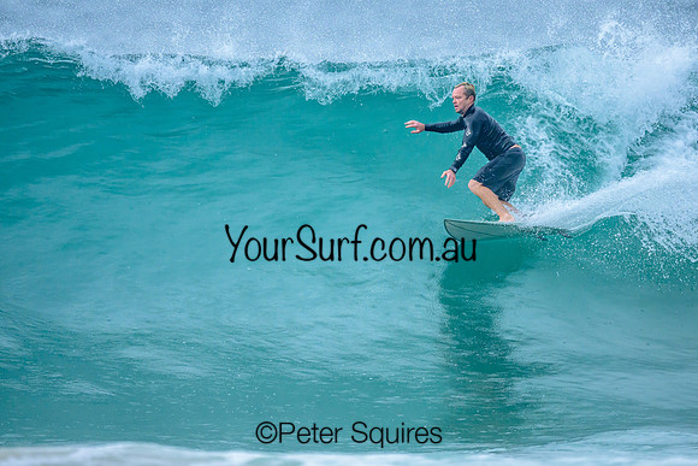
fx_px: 18895
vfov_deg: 1.4
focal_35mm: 974
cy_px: 234
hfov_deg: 2.1
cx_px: 380
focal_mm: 800
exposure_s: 1/2000
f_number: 6.3
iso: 900
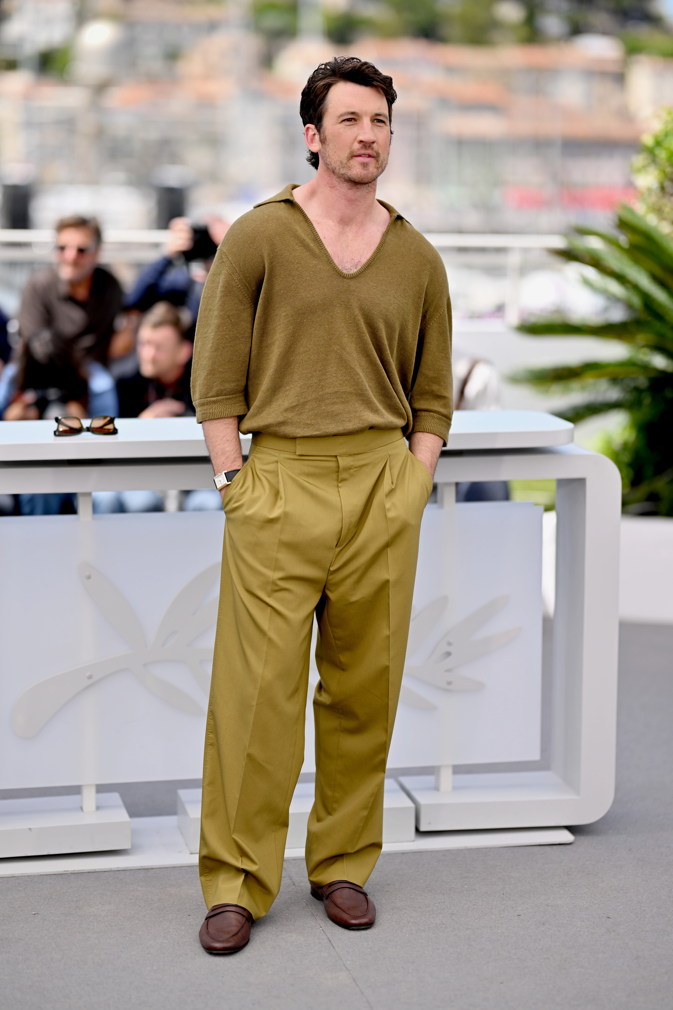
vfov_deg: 23.9
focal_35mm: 85
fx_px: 2383
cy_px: 505
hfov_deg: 16.1
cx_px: 336
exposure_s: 1/4000
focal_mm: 85
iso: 64
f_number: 1.2
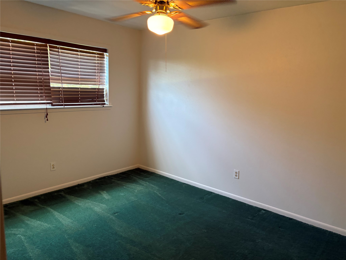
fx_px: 260
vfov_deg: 53.1
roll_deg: -1.7
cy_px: 130
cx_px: 173
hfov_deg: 67.3
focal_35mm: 26
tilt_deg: -9.0
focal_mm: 5.96
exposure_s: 1/60
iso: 320
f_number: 1.6
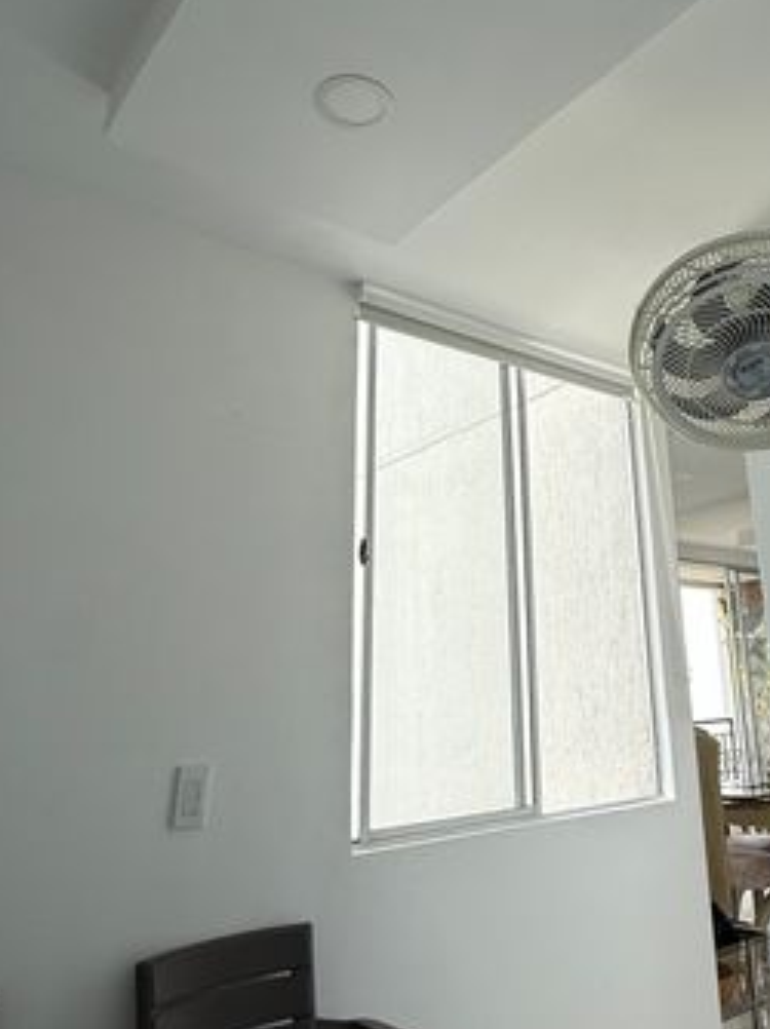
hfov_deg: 48.3
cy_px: 464
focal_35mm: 28
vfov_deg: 63.3
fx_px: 832
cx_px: 551
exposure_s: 1/531
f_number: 2.2
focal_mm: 2.22
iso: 50
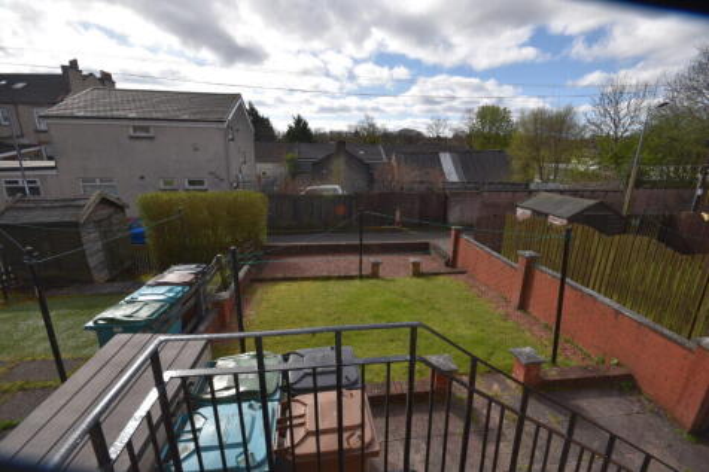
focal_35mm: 15
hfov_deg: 100.4
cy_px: 236
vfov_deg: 77.3
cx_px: 354
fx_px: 295
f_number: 9
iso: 100
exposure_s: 1/200
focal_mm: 10
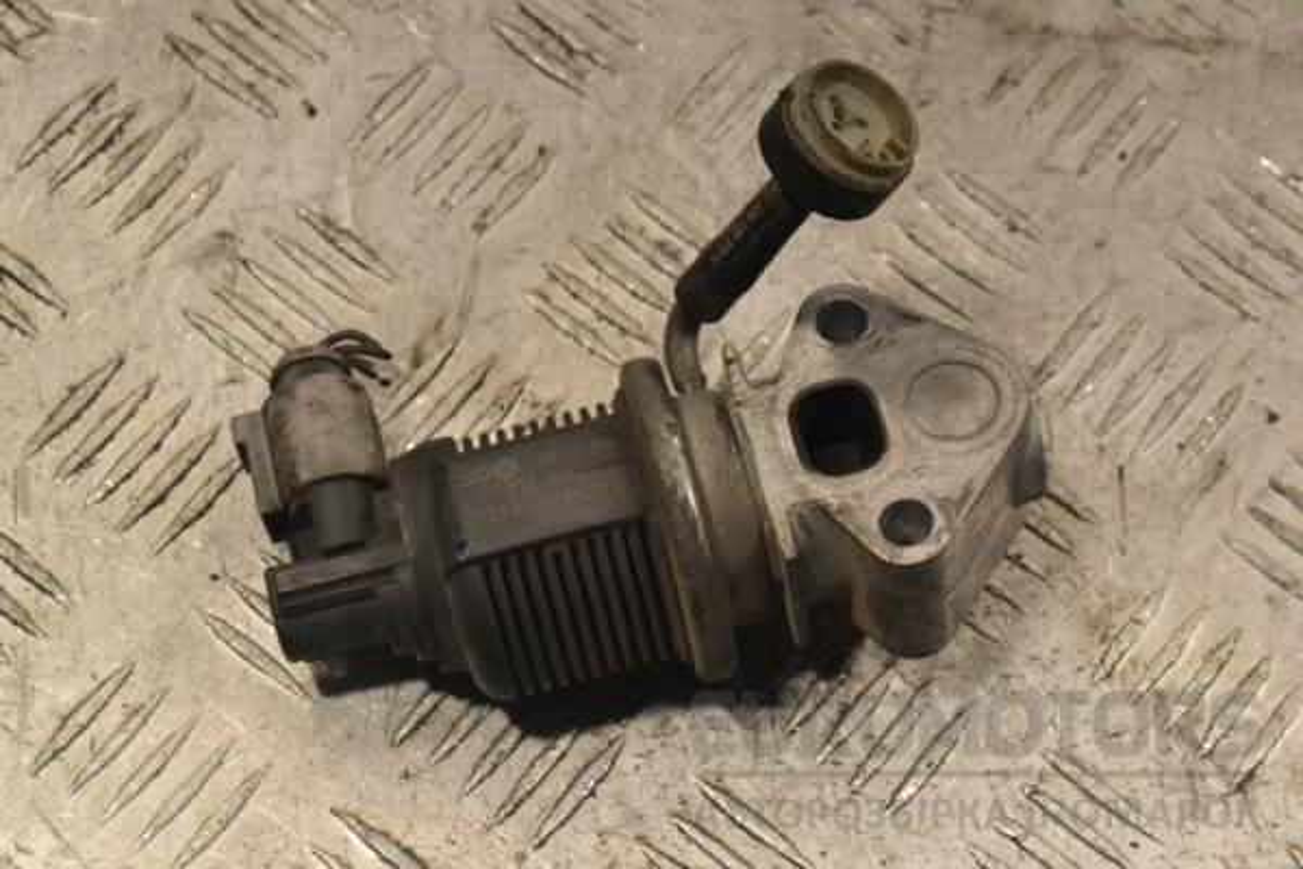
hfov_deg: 24.6
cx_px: 652
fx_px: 2986
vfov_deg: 16.6
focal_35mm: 82
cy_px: 434
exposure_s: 1/400
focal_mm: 55
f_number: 10
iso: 3200
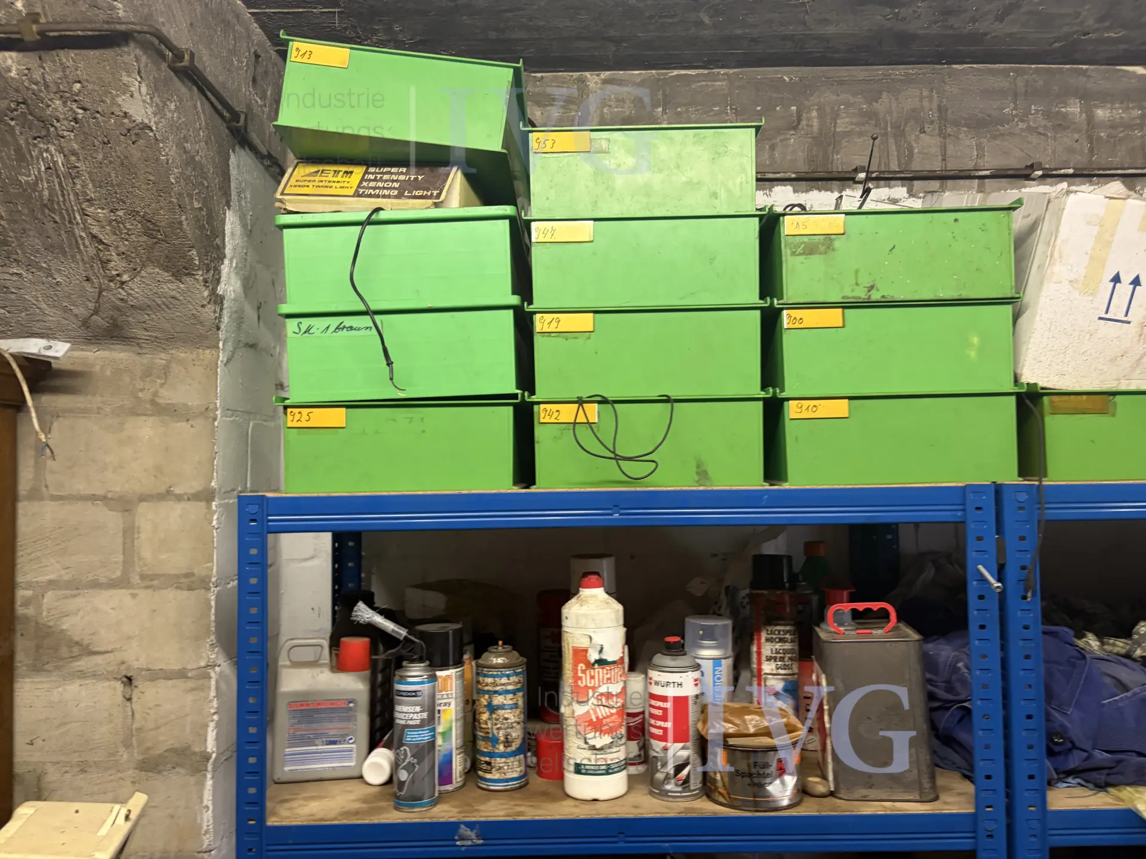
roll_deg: +0.3
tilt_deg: +2.4
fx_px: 861
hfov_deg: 67.3
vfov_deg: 53.1
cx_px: 573
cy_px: 430
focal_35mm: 26
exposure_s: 1/50
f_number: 1.6
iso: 160
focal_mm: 5.96
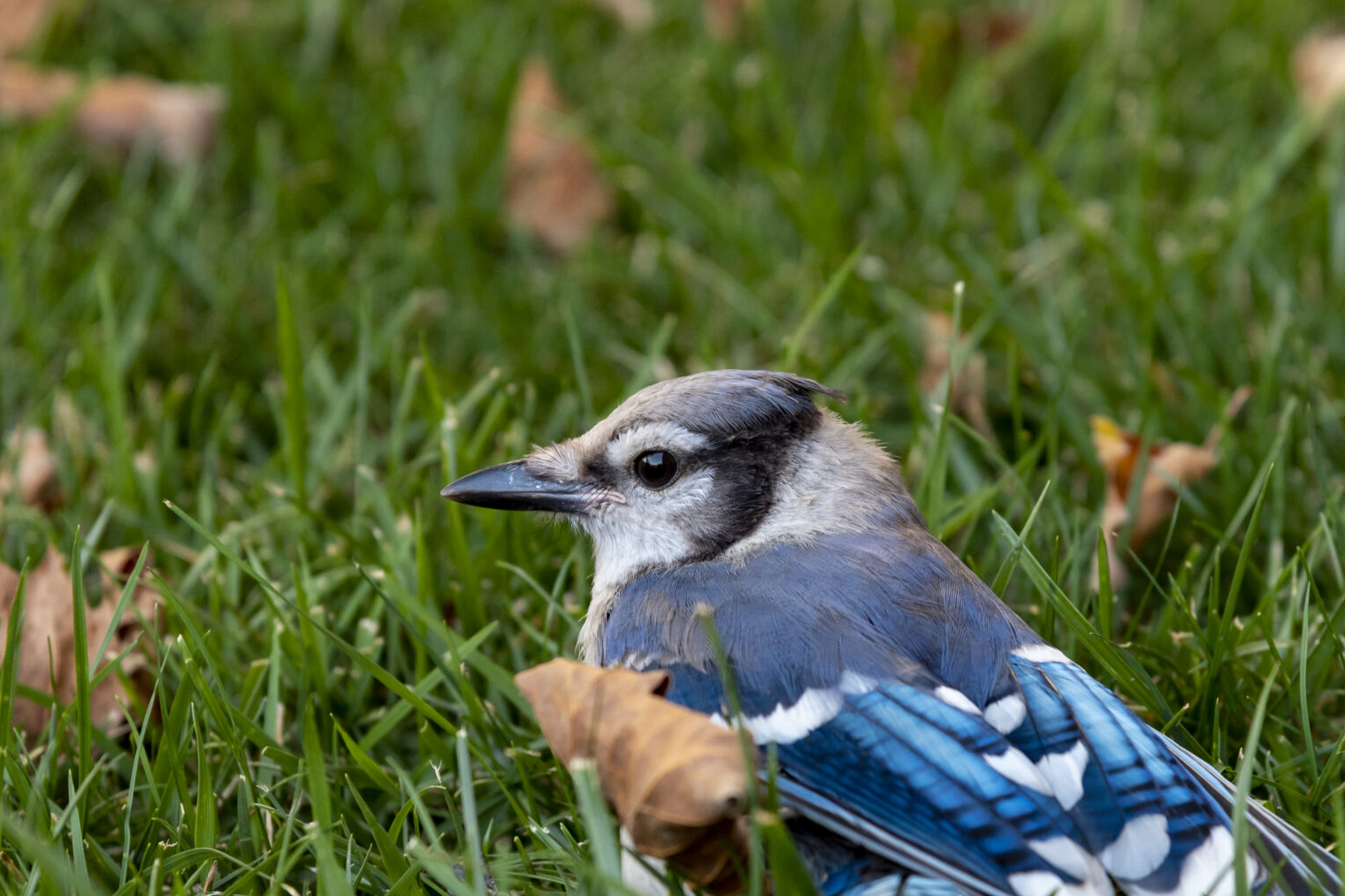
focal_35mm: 202
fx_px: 7546
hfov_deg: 10.2
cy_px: 524
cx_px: 826
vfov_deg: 6.8
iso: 400
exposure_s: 1/100
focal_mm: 120
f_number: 5
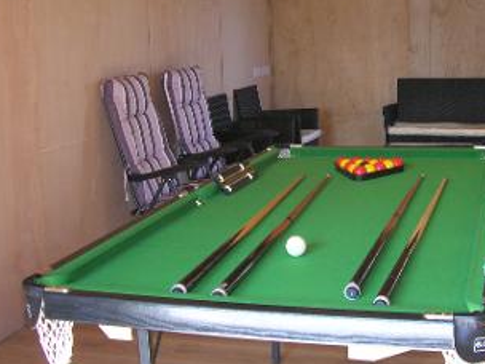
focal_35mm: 56
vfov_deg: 26.0
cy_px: 121
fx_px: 785
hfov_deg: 34.0
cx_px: 330
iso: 50
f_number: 2.9
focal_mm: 5.7
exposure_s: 1/30
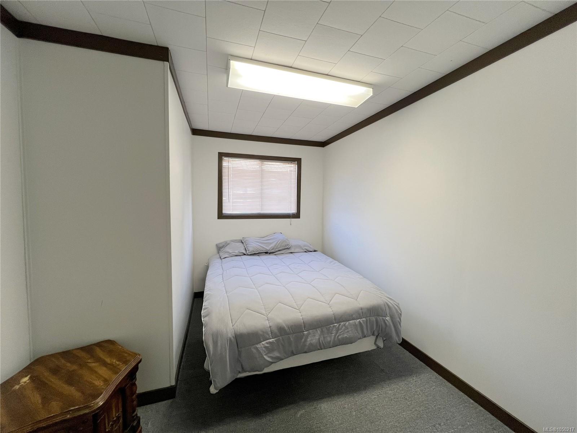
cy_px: 216
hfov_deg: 106.2
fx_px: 217
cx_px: 288
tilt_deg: -3.7
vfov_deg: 89.9
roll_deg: -0.4
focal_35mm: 13
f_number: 1.8
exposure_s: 1/120
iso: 160
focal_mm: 1.57
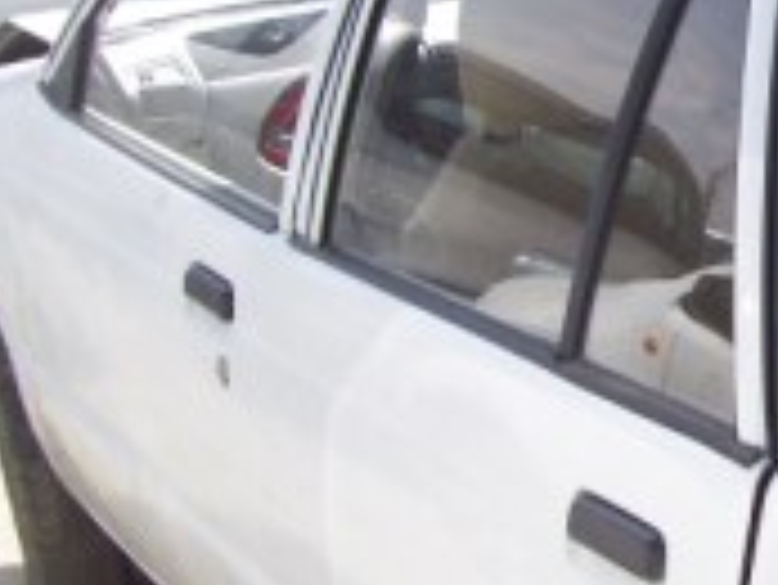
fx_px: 2092
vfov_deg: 15.9
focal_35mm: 93
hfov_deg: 19.6
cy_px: 270
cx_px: 980
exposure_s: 1/1401
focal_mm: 6
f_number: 4.8
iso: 80
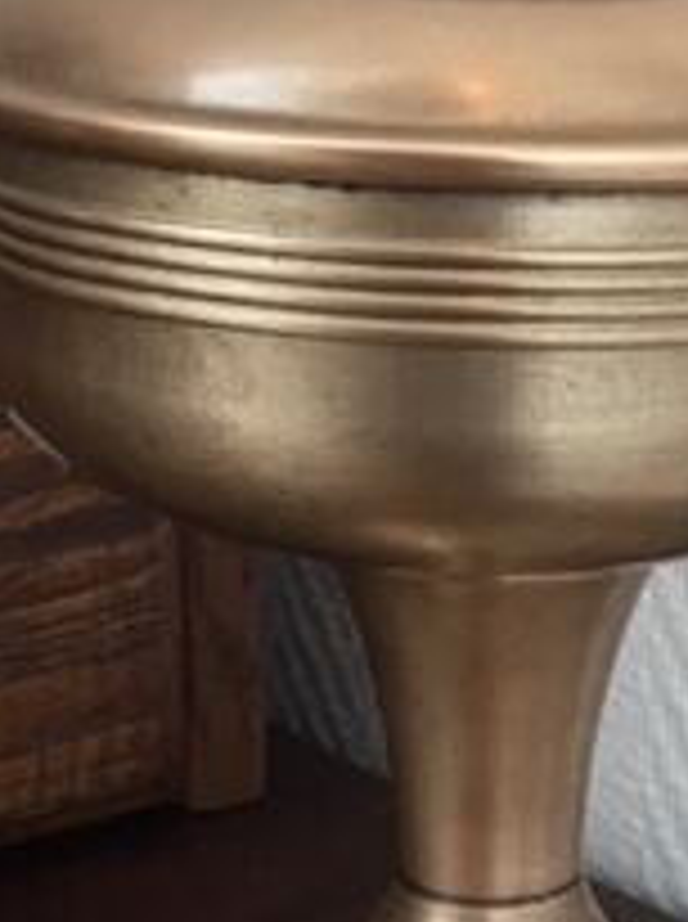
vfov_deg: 20.1
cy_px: 670
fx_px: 2579
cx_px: 639
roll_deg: -0.6
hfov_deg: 15.0
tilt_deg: -19.9
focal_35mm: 97
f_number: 2.4
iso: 80
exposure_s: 1/33
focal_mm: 3.3
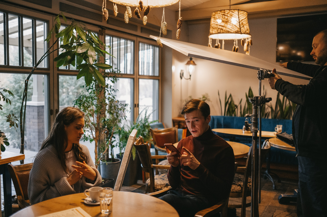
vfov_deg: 37.8
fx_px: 318
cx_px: 164
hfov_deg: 54.5
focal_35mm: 35
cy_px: 108
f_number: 1.6
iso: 5000
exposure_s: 1/640
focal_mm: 35
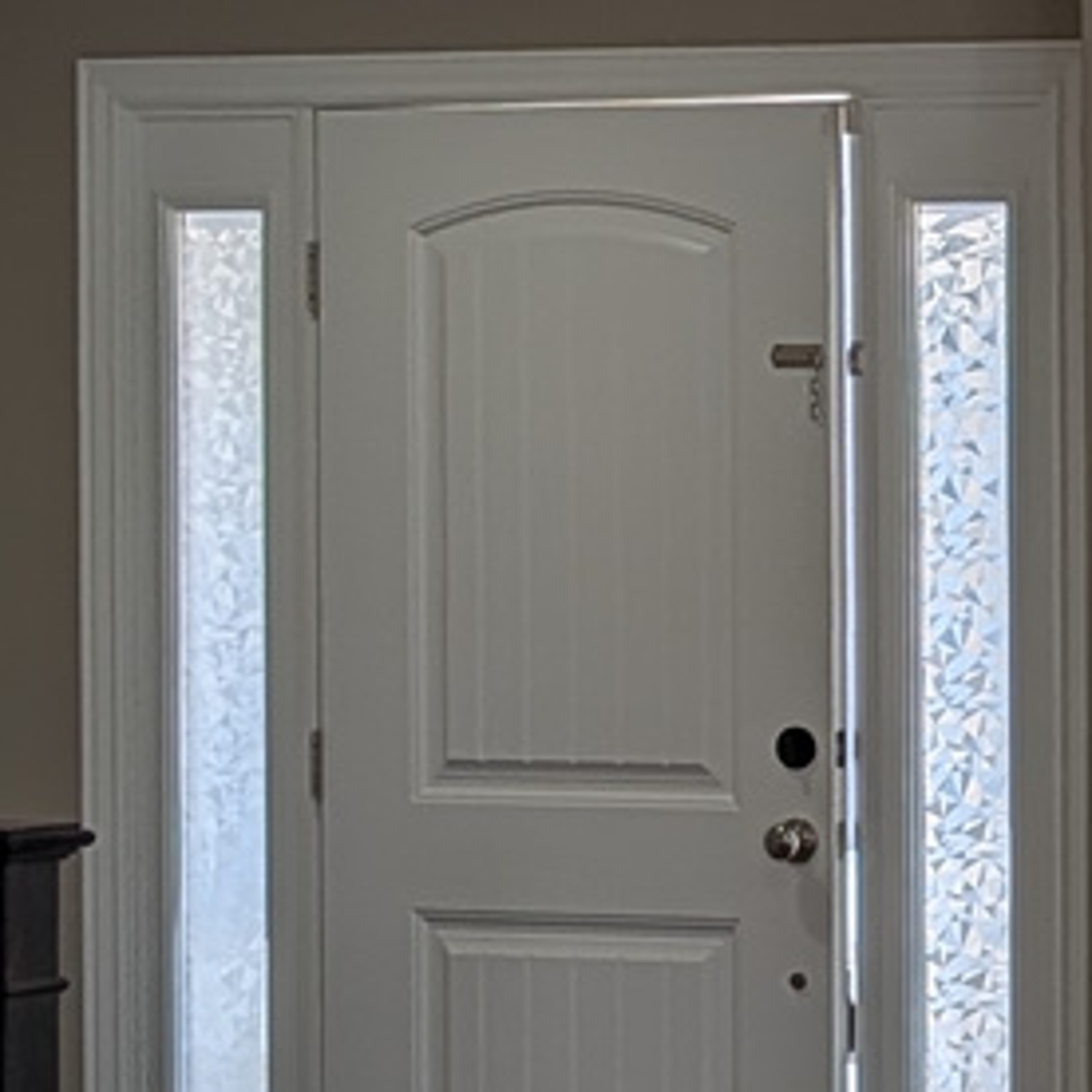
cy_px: 601
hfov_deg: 10.7
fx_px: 5603
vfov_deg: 11.1
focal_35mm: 157
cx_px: 1721
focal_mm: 6.9
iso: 21
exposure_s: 1/1178
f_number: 1.68
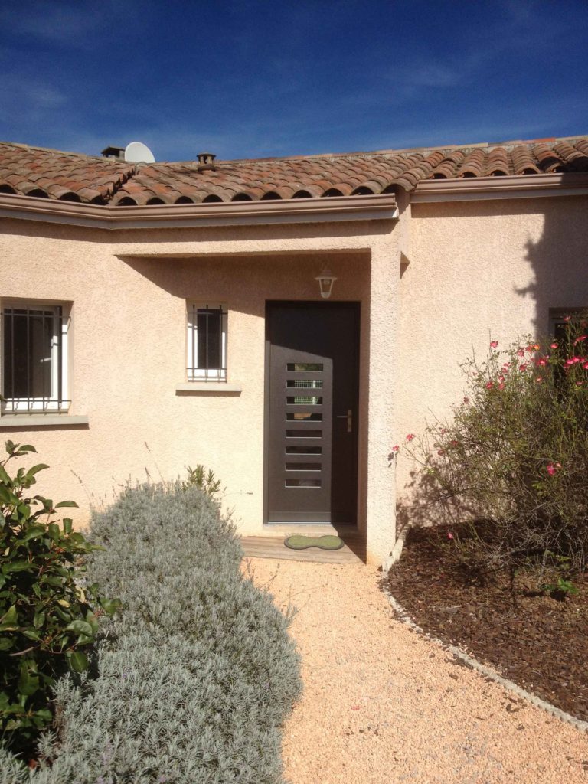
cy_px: 392
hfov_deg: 40.7
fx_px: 793
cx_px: 294
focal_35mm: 35
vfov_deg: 52.6
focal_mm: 4.28
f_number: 2.4
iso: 50
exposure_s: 1/2513
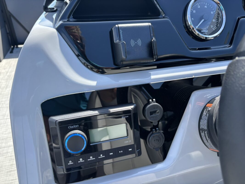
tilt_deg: -29.4
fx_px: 184
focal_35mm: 26
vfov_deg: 53.1
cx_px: 122
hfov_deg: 67.3
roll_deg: +0.2
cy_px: 92
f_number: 1.6
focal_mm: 5.96
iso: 50
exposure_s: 1/559
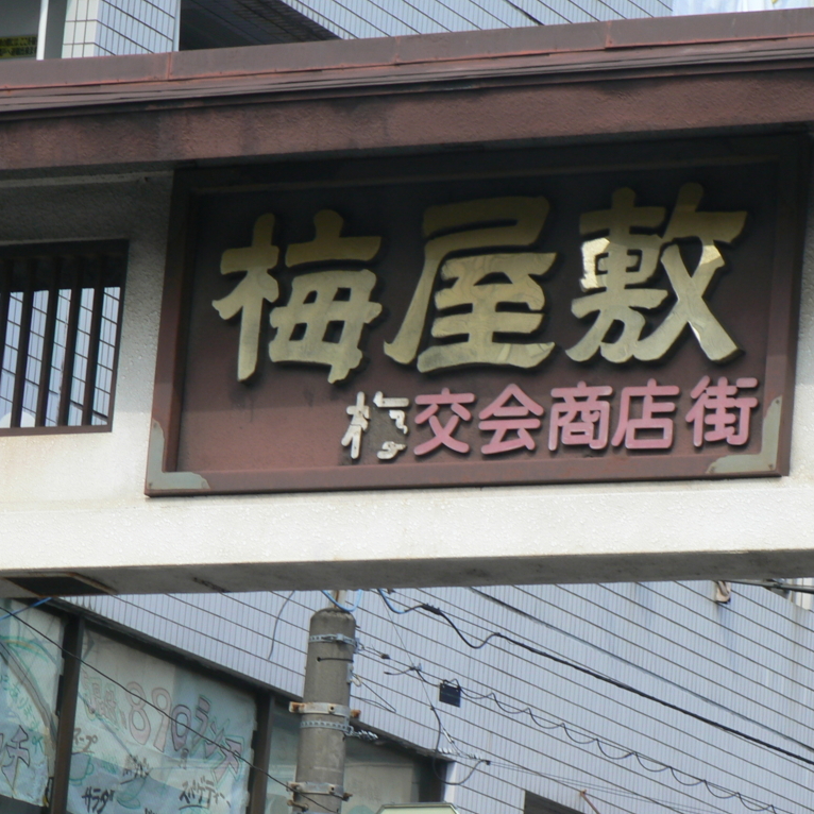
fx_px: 6225
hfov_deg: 7.5
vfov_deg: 7.5
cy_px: 407
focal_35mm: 234
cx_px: 529
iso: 80
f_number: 5.6
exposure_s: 1/320
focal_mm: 32.9
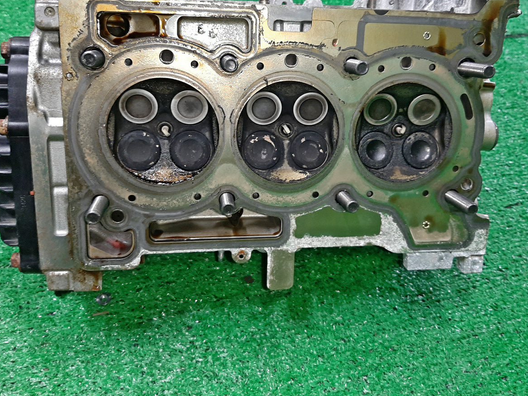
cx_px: 268
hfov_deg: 56.8
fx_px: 488
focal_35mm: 32
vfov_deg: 43.9
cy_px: 157
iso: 172
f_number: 1.7
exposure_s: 1/50
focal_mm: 3.93
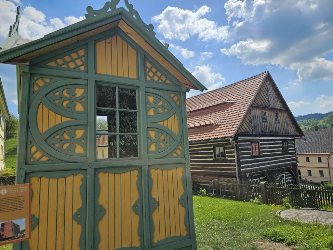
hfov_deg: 73.9
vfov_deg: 58.9
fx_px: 221
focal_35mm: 23
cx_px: 166
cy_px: 125
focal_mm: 6.3
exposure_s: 1/1142
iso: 10
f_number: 1.7
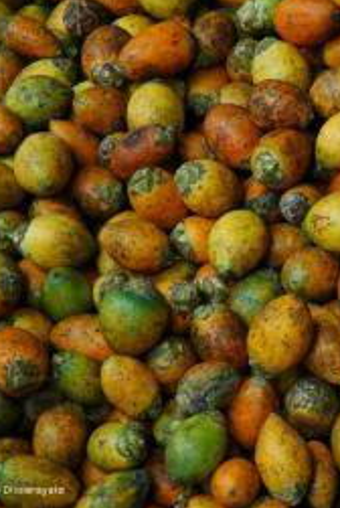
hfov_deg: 8.2
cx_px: 346
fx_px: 2359
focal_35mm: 167
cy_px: 245
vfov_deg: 12.3
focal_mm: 70
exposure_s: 1/125
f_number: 7.1
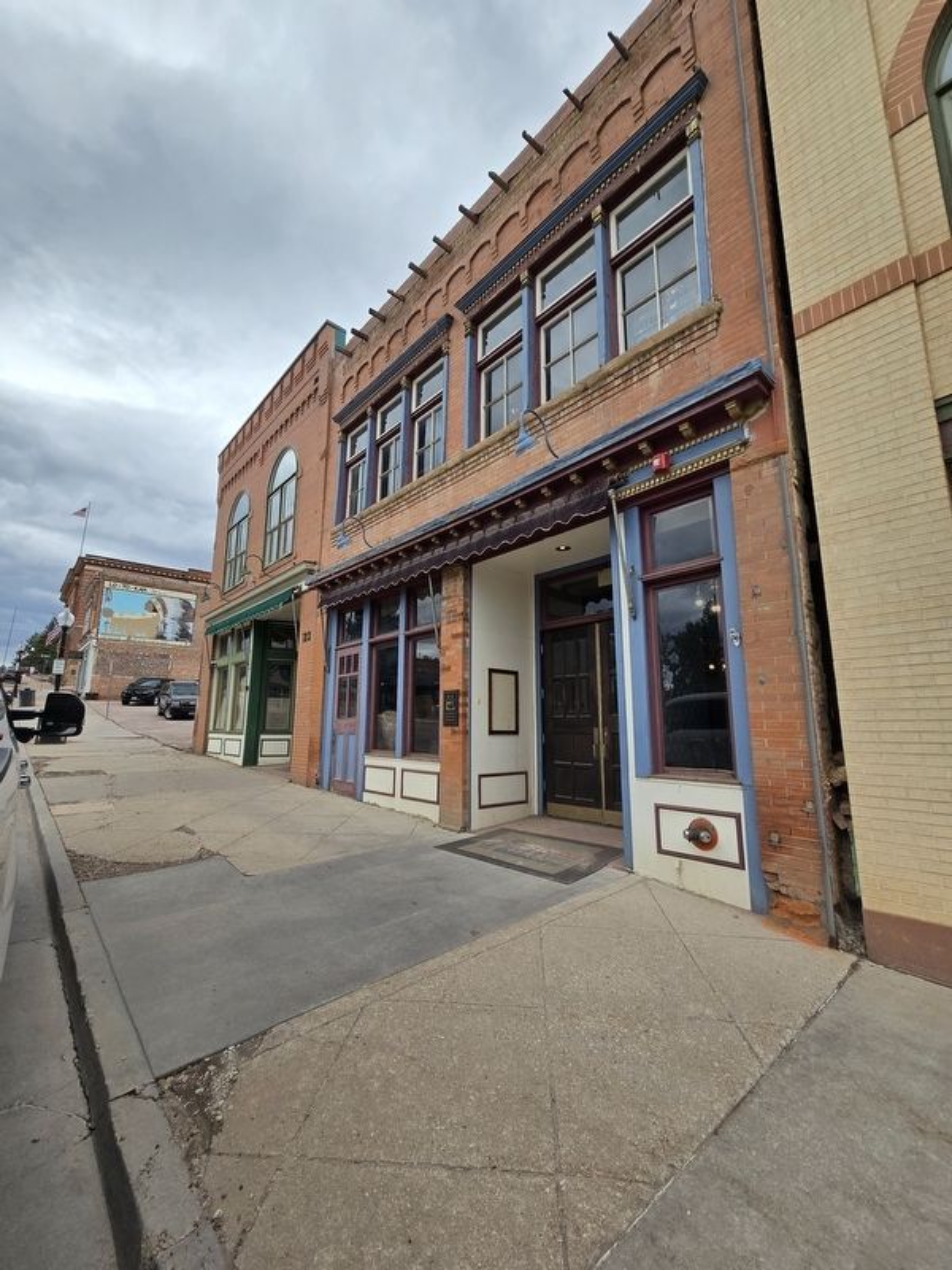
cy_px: 635
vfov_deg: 106.2
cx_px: 476
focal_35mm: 13
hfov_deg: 89.9
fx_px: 477
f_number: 2.2
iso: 50
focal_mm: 2.2
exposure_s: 1/1799
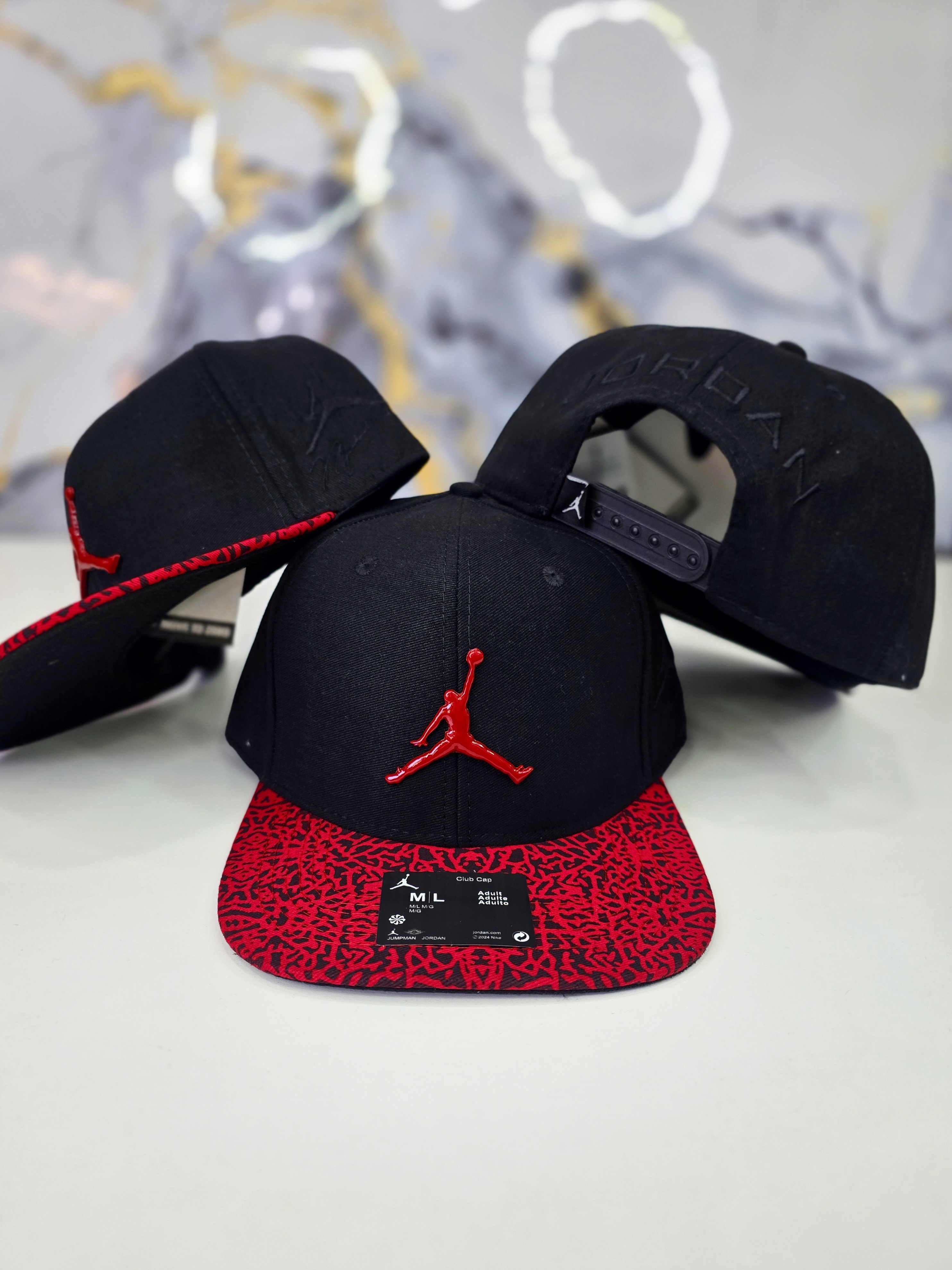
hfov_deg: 58.9
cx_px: 476
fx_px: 843
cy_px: 635
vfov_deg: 73.9
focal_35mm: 23
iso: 80
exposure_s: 1/101
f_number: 1.7
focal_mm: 6.3
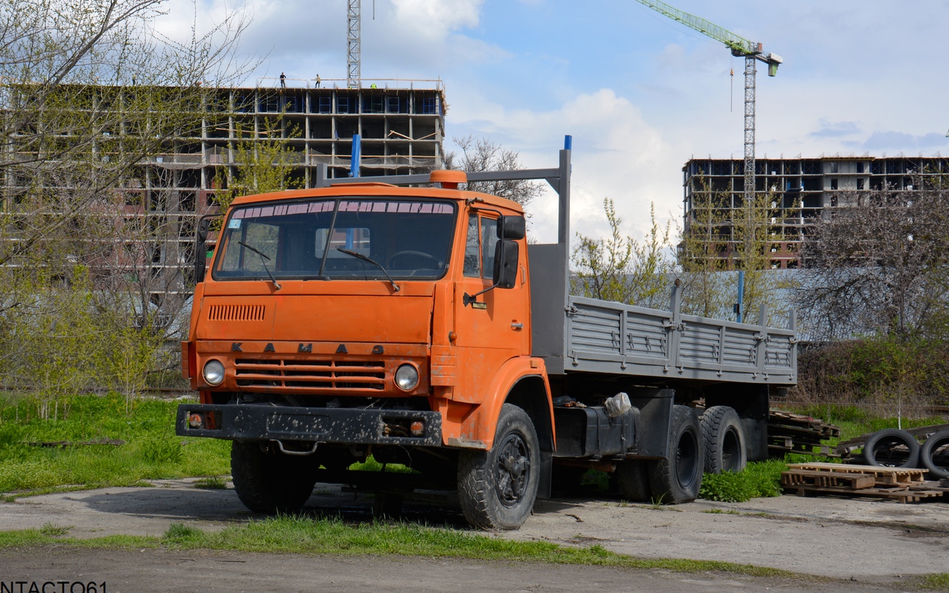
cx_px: 474
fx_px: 1526
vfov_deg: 22.0
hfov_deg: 34.6
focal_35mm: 59
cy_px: 281
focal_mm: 38
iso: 100
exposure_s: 1/250
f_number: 8
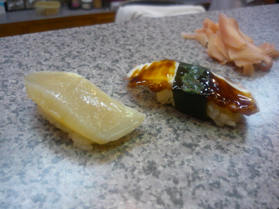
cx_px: 140
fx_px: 266
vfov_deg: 42.9
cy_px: 104
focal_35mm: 33
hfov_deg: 55.4
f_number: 2.8
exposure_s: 1/30
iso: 160
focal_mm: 5.5
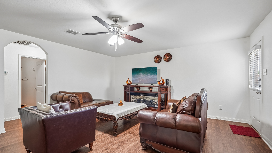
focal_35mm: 17
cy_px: 82
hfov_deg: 95.9
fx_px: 123
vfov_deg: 63.8
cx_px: 134
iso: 400
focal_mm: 16
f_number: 8
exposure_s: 1/5
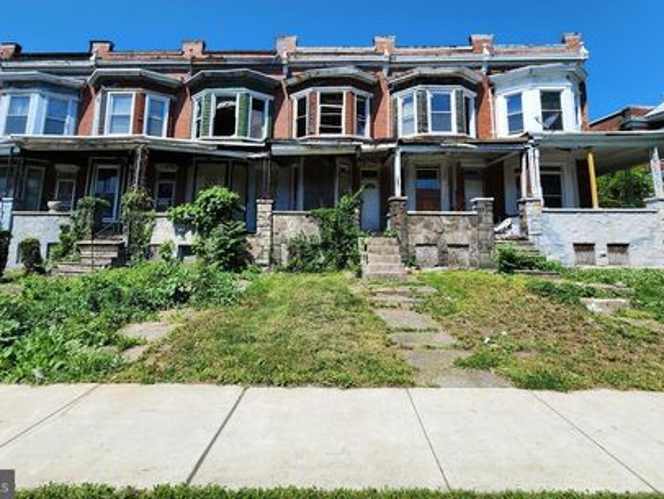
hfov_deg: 94.4
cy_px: 196
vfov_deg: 77.1
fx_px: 307
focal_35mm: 16
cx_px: 324
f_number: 2.2
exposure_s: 1/1742
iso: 50
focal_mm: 2.2
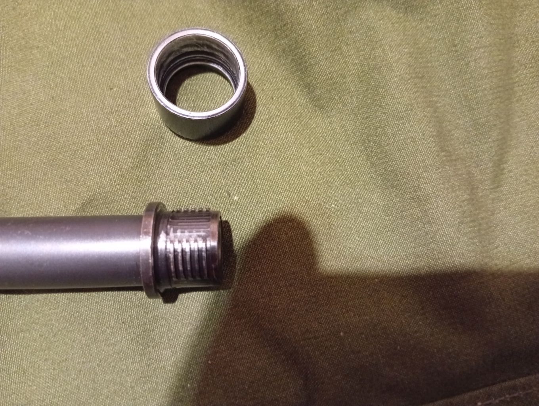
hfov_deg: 67.2
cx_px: 270
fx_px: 405
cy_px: 203
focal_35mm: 26
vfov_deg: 53.2
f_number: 1.8
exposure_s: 1/14.3
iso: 3185
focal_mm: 3.96
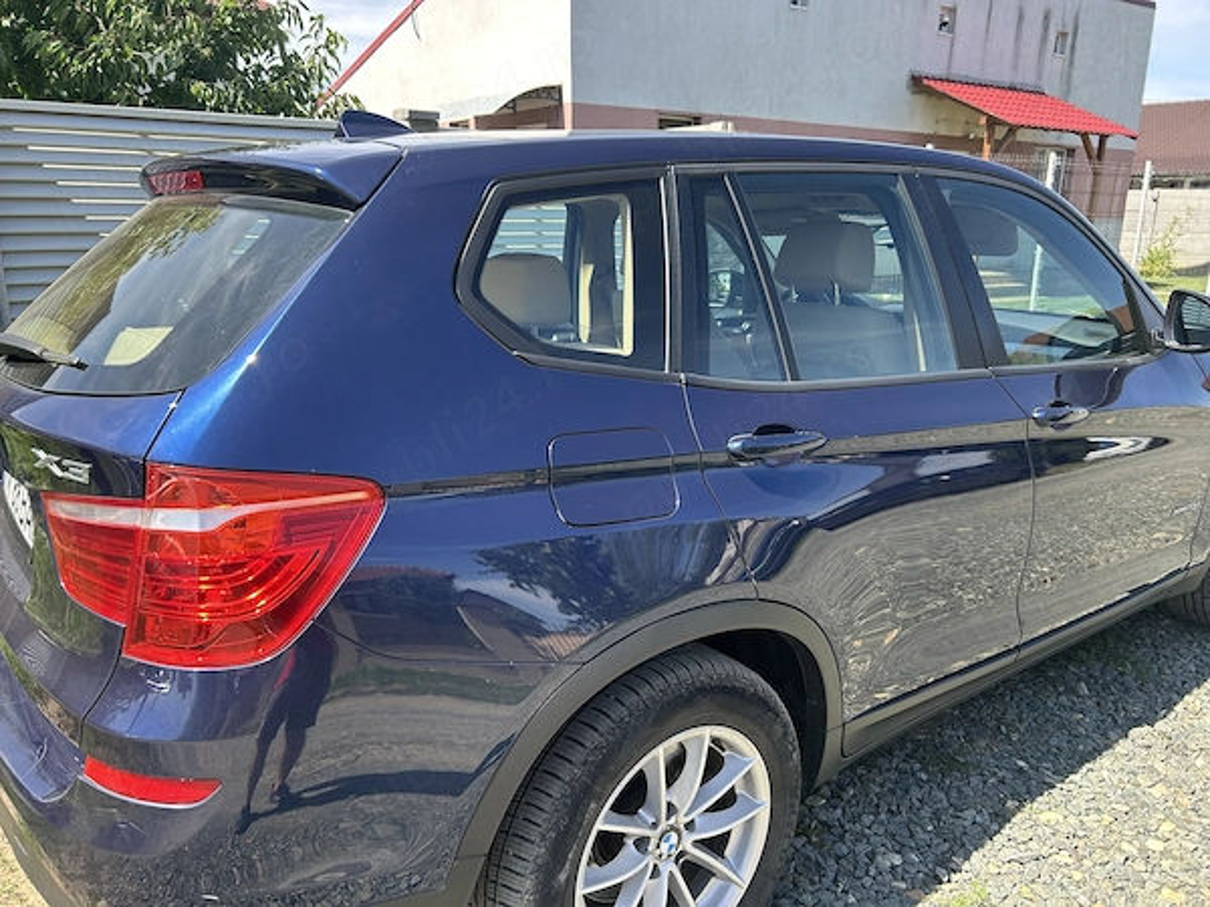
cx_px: 605
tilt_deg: -15.8
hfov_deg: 67.3
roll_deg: -0.2
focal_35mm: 26
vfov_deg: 53.1
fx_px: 909
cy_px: 454
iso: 50
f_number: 1.5
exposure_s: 1/687
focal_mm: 5.7
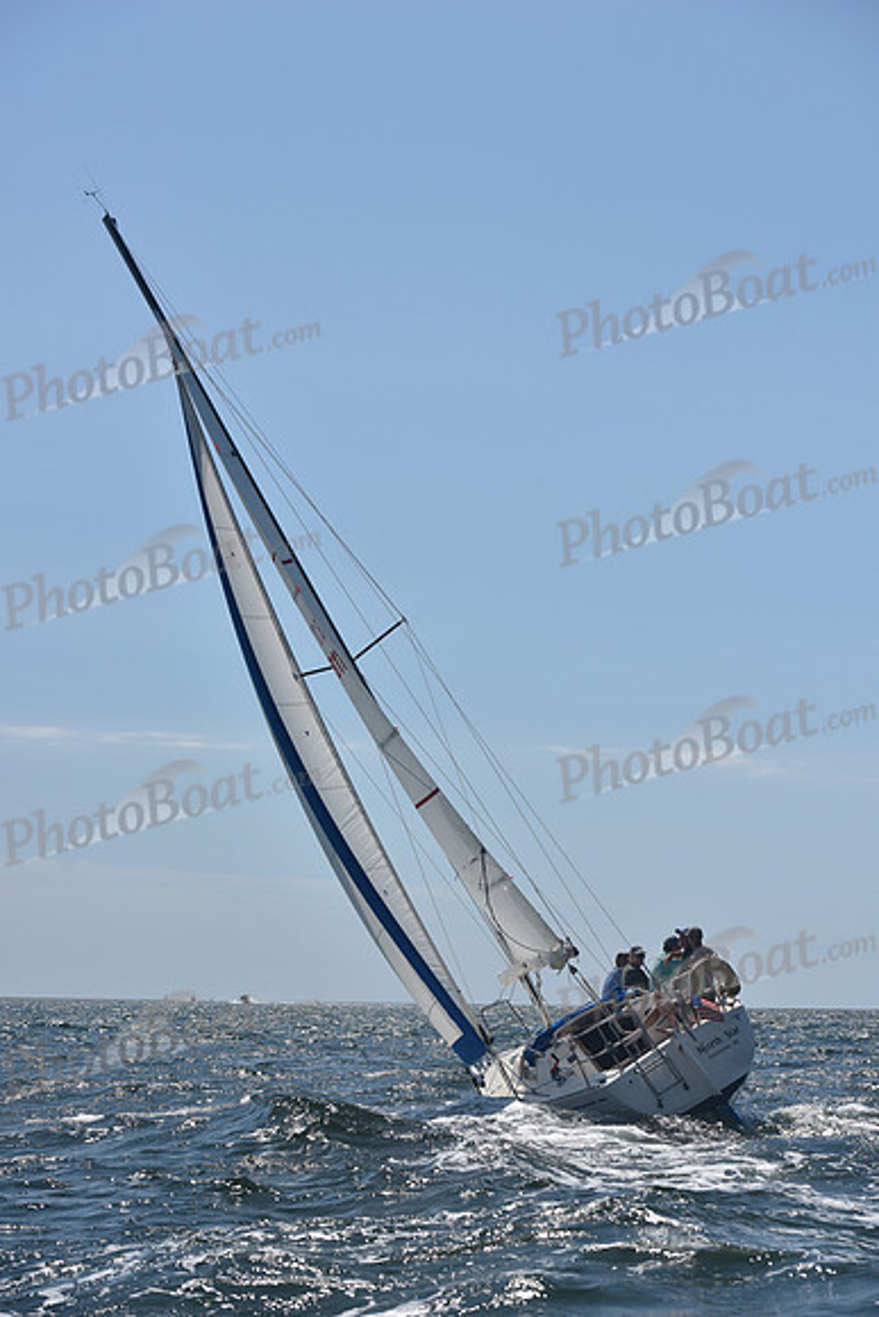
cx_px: 440
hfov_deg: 19.5
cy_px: 658
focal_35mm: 70
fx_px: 2562
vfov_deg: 28.8
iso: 250
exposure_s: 1/1000
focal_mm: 70
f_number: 7.1
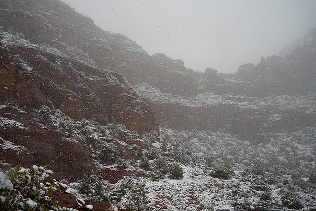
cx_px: 158
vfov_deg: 46.4
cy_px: 106
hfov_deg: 65.5
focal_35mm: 28
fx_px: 246
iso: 800
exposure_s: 1/640
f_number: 8
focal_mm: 28
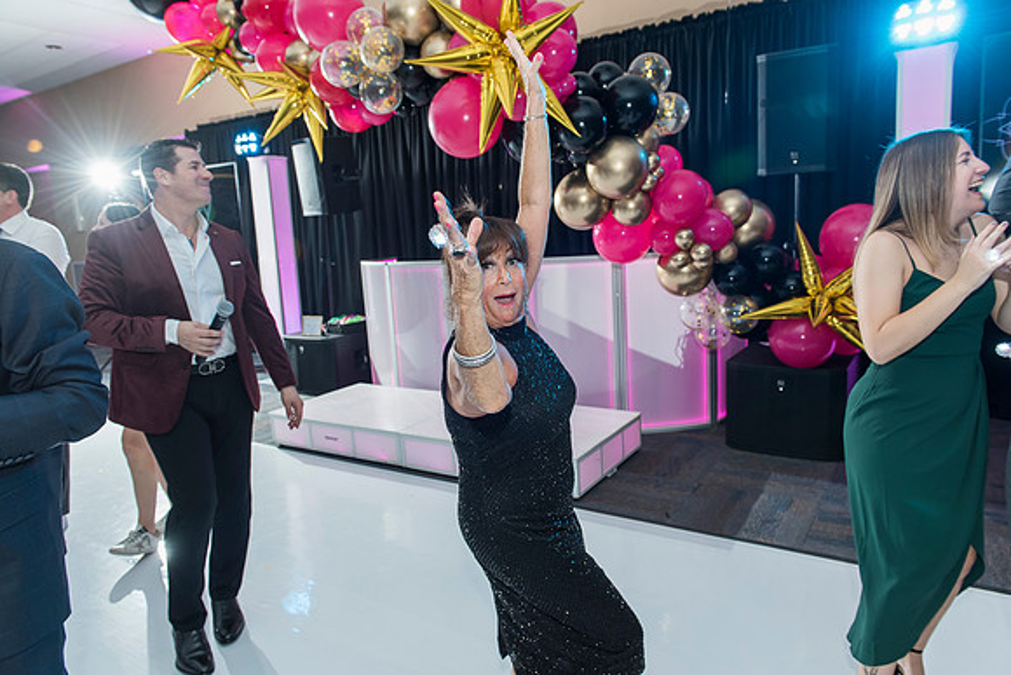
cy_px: 338
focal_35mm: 24
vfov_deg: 53.2
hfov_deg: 73.7
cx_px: 506
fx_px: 674
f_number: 4.5
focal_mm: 24
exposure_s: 1/100
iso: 1000
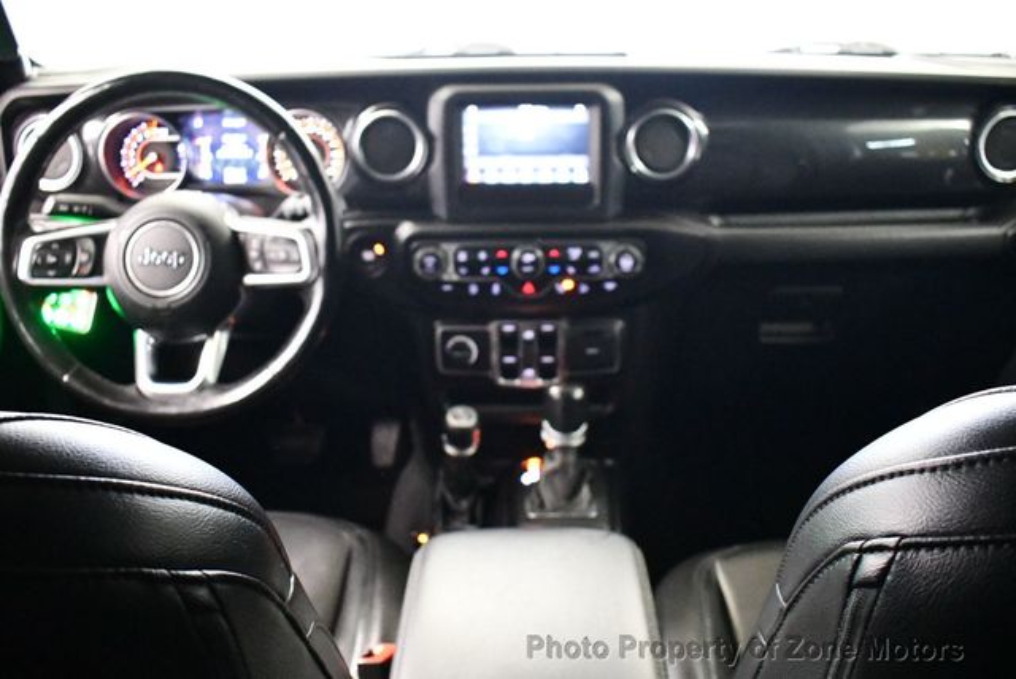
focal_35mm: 36
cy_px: 340
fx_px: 1017
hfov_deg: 53.1
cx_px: 508
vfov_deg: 36.9
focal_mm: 18
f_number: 3.5
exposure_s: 1/60
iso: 10000
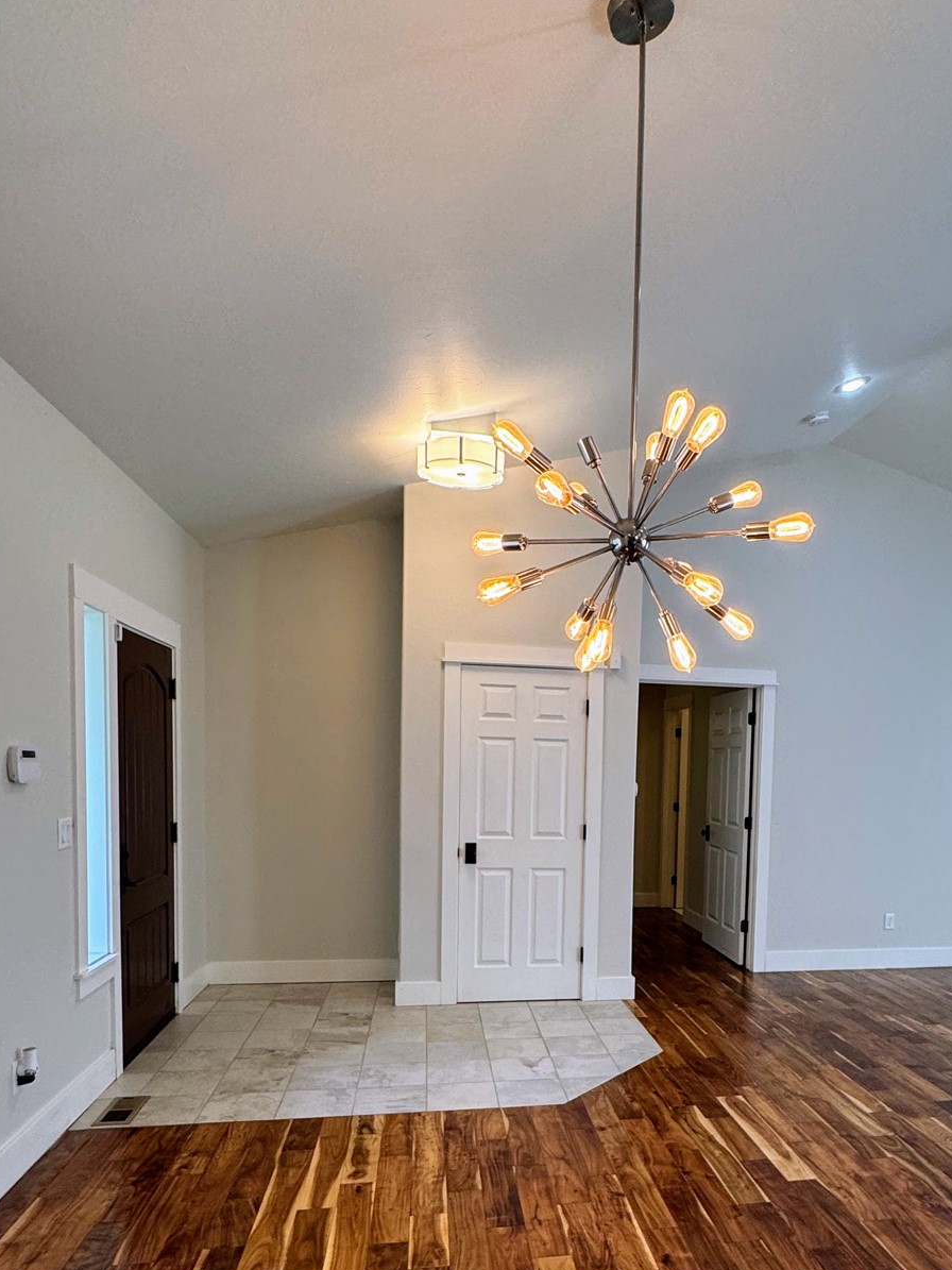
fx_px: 880
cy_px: 826
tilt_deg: -4.1
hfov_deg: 56.1
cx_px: 601
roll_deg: -0.7
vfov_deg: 69.9
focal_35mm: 24
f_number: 2.2
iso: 200
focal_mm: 2.22
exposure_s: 1/120
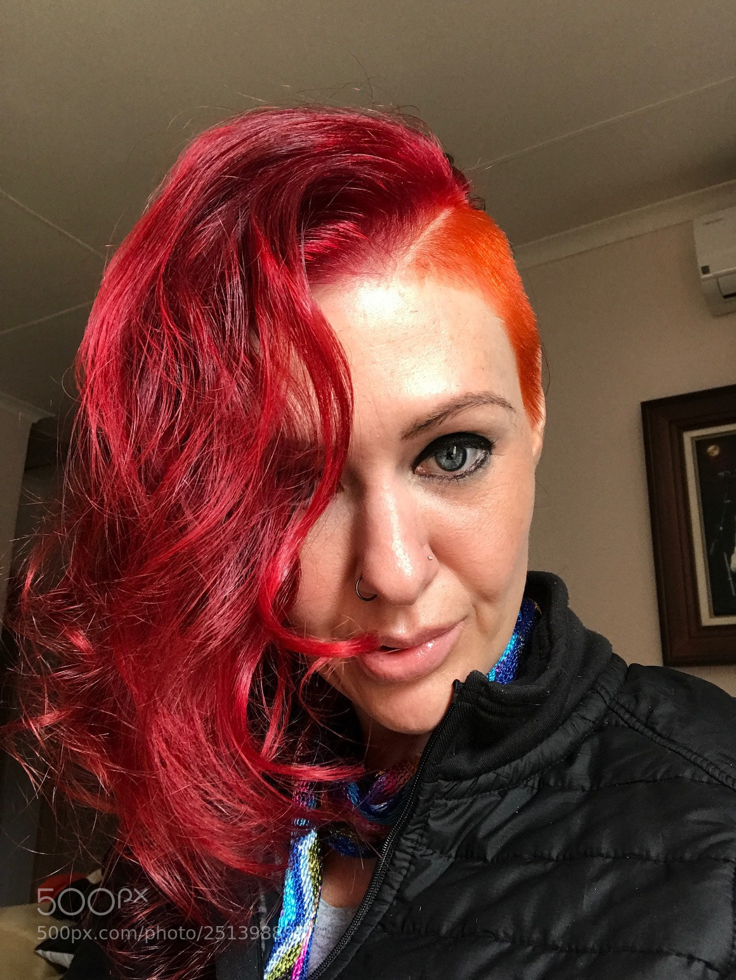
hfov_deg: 44.2
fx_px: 906
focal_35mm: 32
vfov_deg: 56.8
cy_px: 490
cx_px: 368
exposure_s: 1/33
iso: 64
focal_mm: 2.87
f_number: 2.2
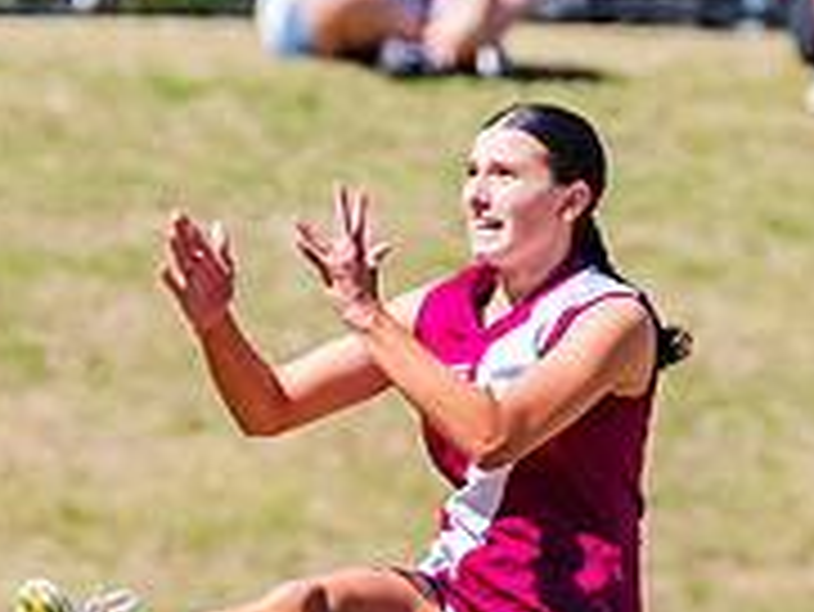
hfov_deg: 1.0
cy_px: 510
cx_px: 534
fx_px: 45767
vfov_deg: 0.8
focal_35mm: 1945
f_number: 8
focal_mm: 420
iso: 800
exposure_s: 1/1600
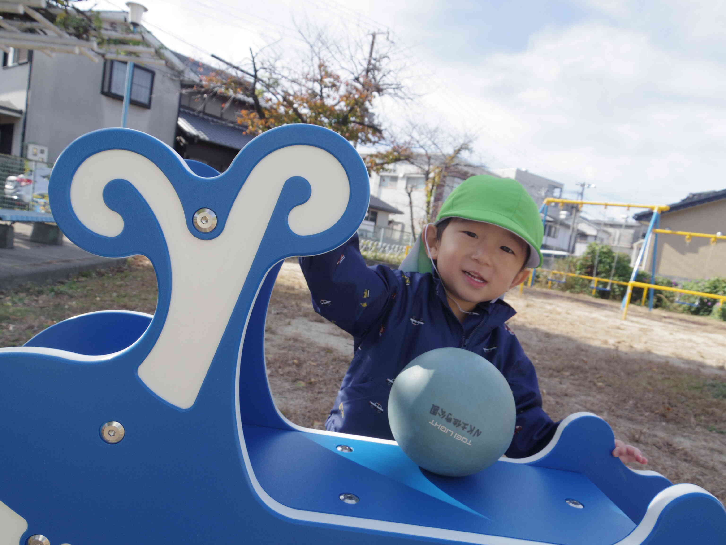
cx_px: 363
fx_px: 524
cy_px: 272
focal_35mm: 25
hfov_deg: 69.4
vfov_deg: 54.9
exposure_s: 1/1000
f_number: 4
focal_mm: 5.5
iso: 200
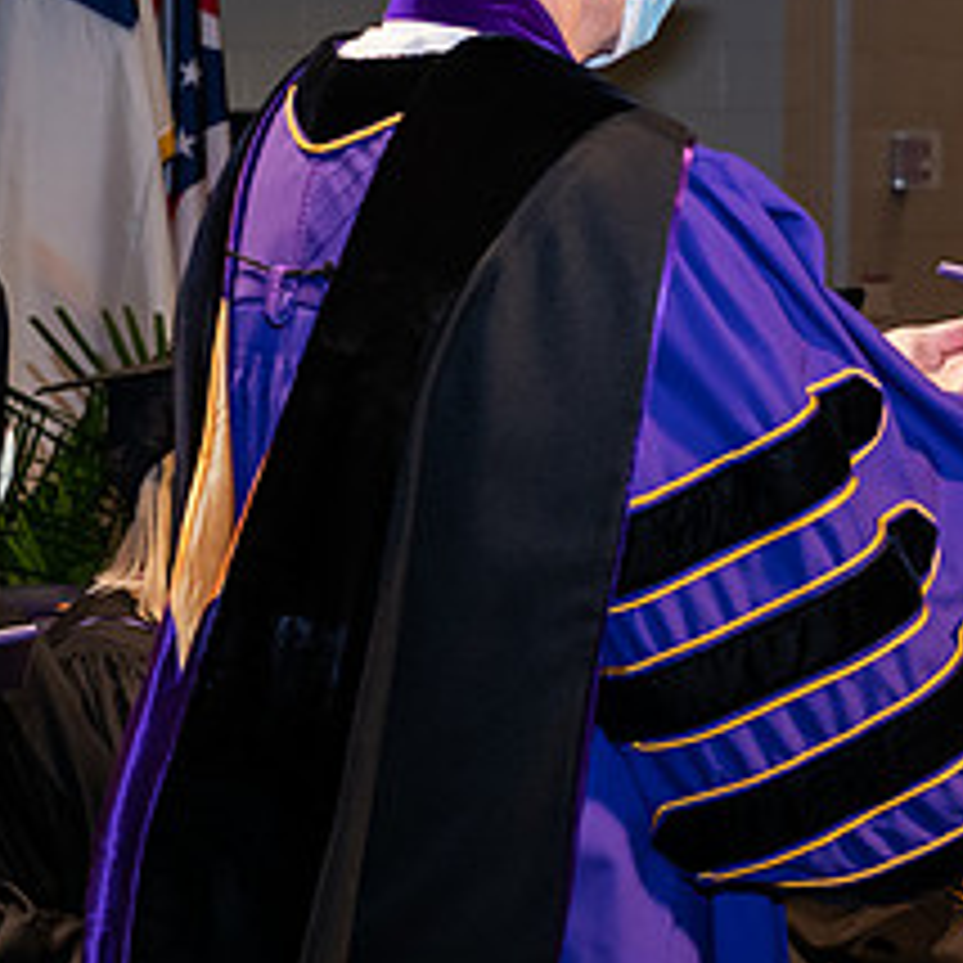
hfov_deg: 12.1
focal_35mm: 143
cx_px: 918
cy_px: 191
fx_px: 4501
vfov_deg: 12.2
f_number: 6.3
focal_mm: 62
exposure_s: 1/200
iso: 1600
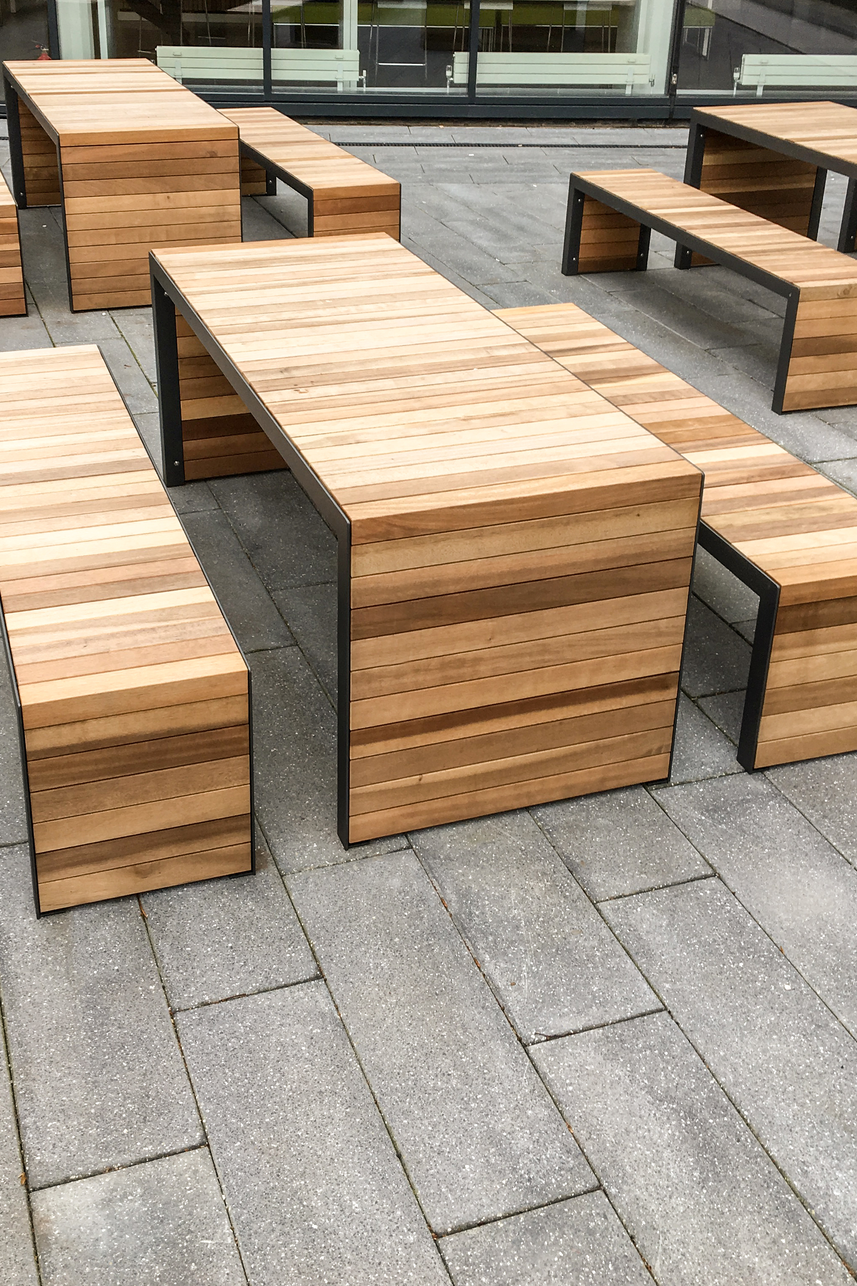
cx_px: 388
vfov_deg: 48.0
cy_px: 486
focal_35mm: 40
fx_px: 1428
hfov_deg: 33.4
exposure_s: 1/159
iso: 25
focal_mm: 4.15
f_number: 2.2
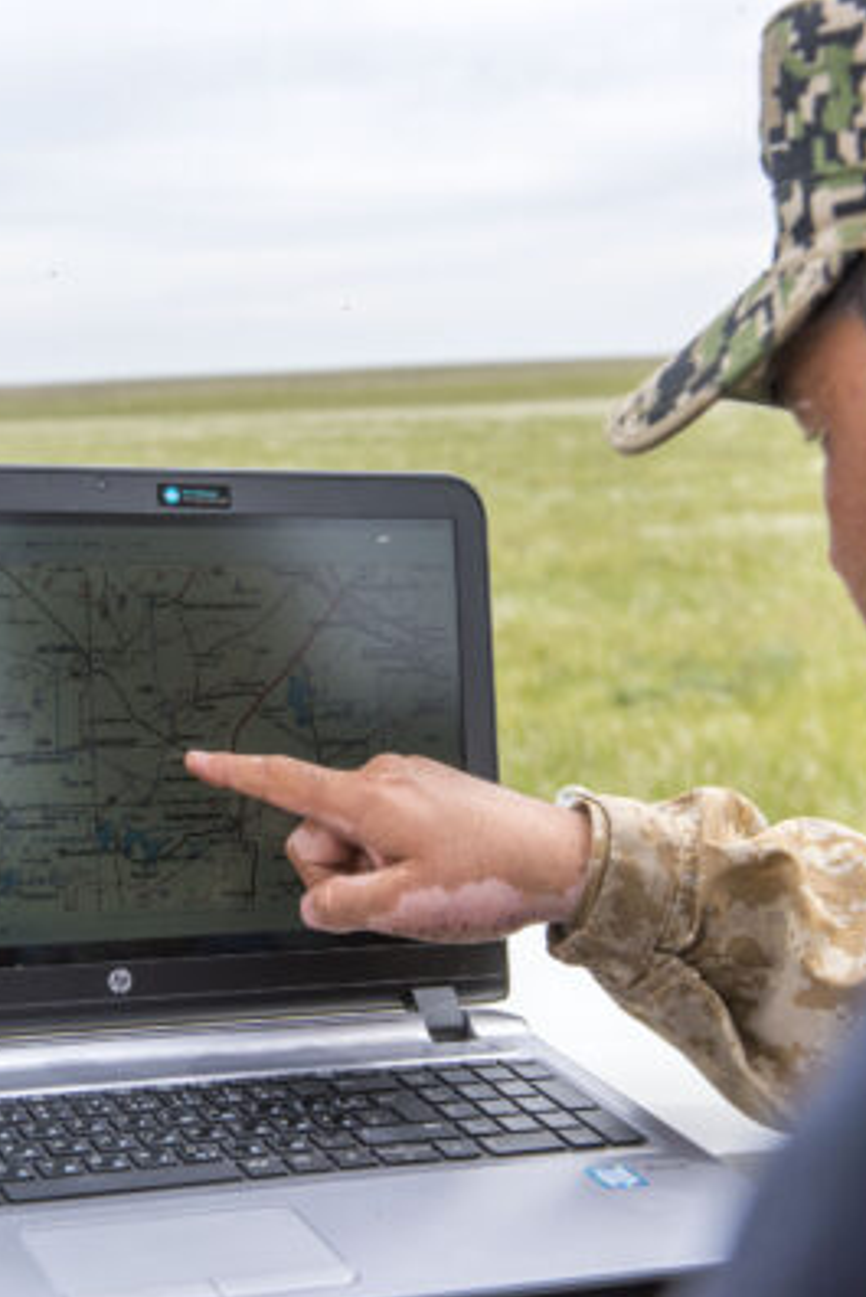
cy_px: 652
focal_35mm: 68
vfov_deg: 29.6
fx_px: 2451
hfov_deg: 19.9
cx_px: 248
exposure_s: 1/1000
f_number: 7.1
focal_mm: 45
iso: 400
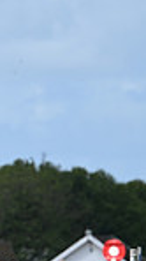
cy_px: 309
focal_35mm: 781
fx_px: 5387
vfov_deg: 2.8
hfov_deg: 1.5
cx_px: -278
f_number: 6.3
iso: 400
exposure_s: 1/2000
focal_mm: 190
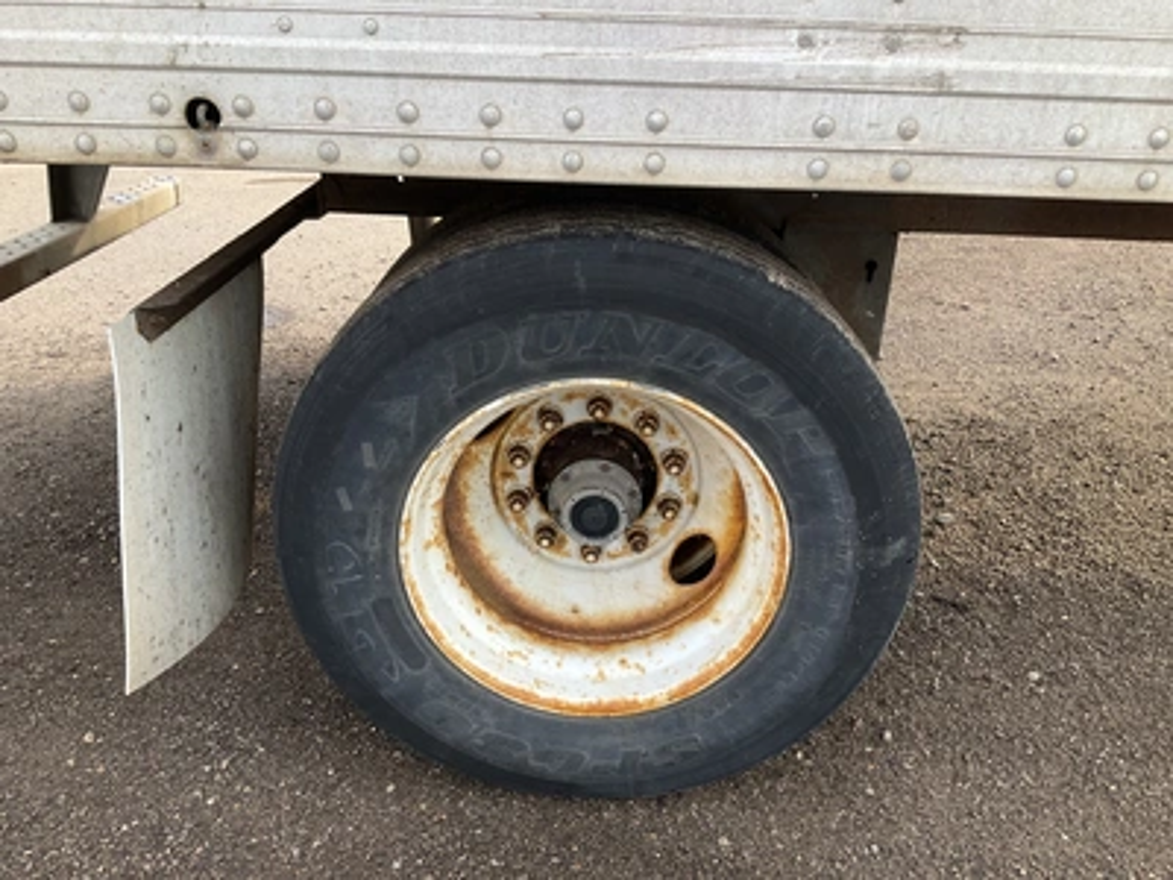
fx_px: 983
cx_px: 586
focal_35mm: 29
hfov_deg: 61.7
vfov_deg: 48.2
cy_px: 440
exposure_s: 1/179
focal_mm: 3
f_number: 1.8
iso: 20
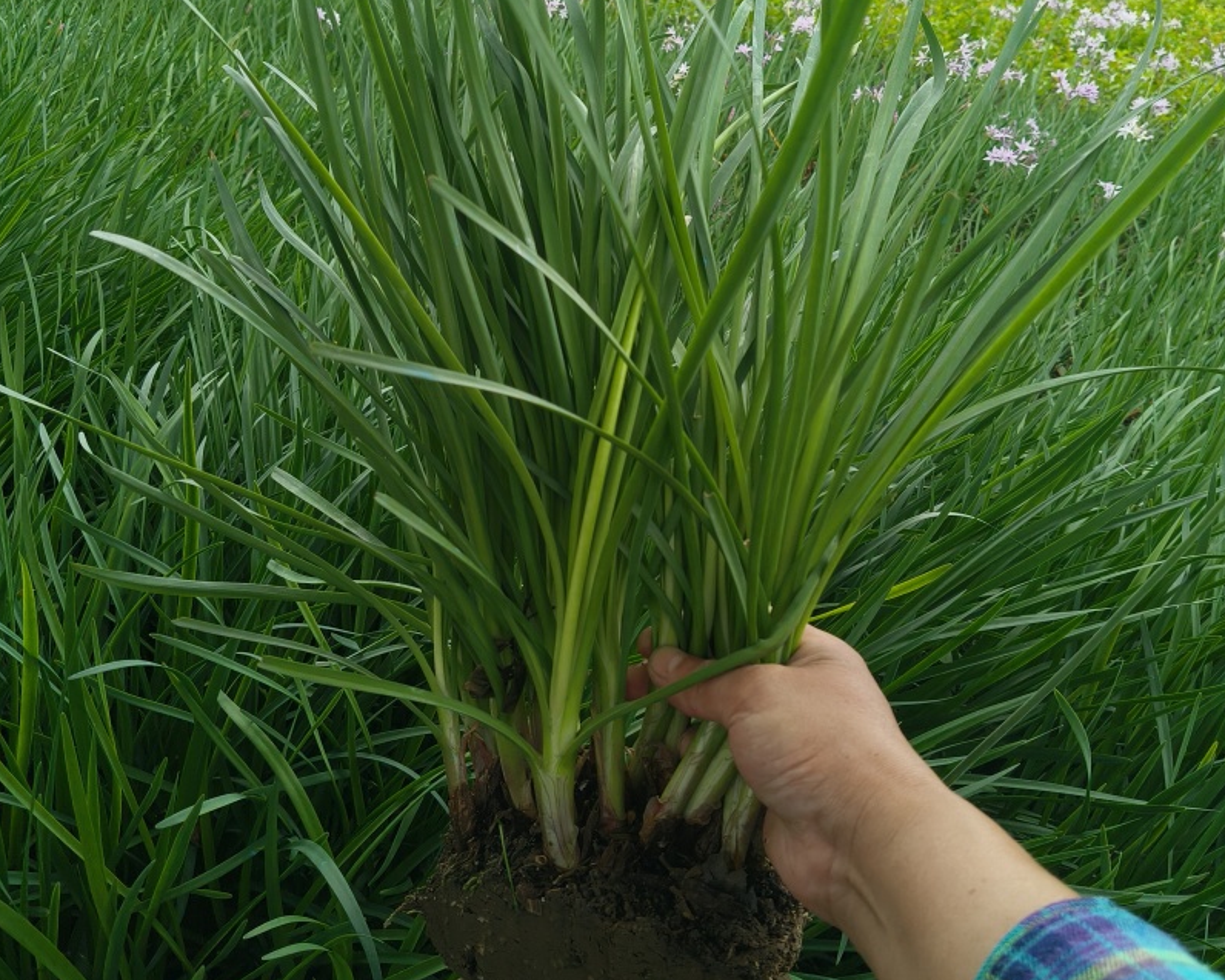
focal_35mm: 34
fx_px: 1233
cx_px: 611
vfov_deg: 43.2
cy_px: 408
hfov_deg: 52.8
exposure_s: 1/1765
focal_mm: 4.84
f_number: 1.8
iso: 80
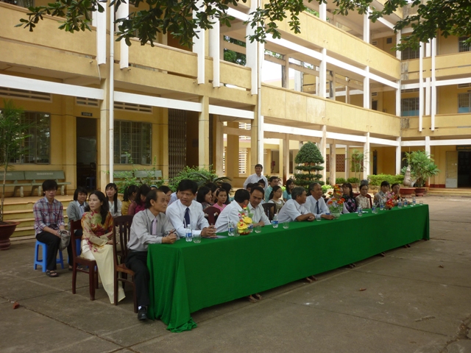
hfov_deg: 55.4
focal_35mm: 33
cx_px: 236
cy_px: 176
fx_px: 449
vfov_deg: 42.9
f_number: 2.8
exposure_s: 1/80
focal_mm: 5.5
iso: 80
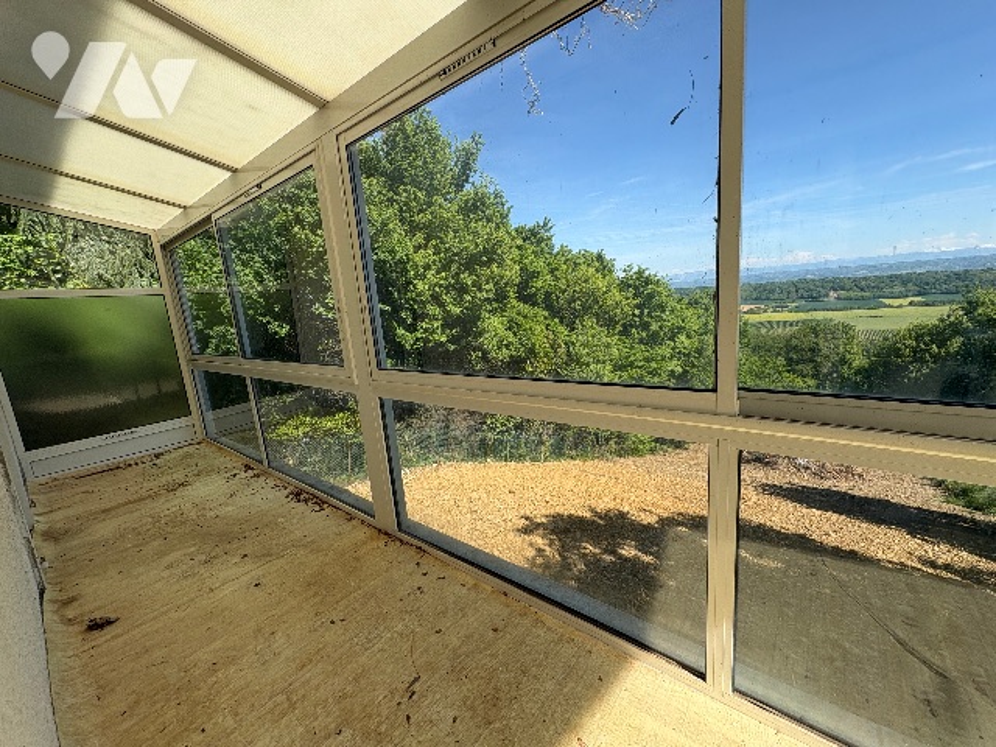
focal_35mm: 14
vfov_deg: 85.7
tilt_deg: -10.8
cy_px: 374
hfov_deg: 102.1
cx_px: 498
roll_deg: +4.7
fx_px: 403
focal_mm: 2.22
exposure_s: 1/944
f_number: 2.2
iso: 50
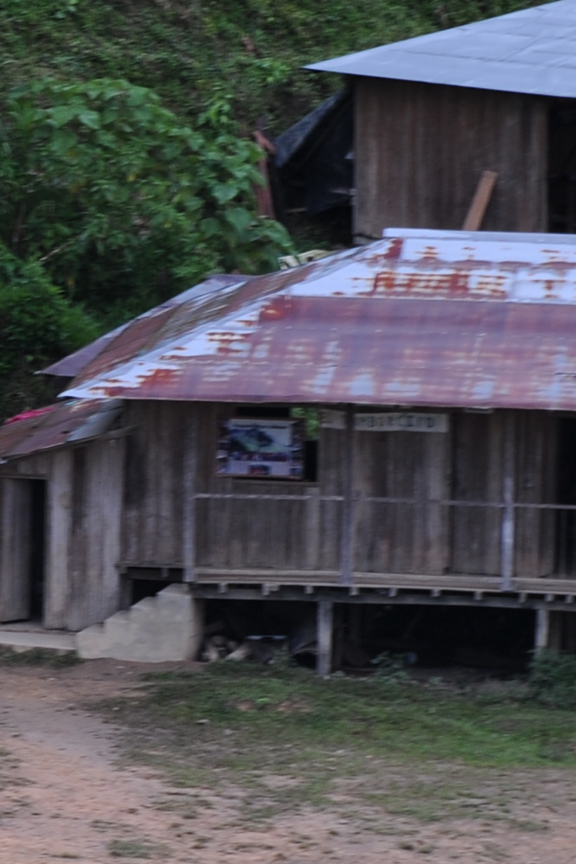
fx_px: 19864
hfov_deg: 1.7
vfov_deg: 2.5
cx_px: 347
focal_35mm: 828
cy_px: 680
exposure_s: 1/160
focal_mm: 200
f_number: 2.8
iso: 250
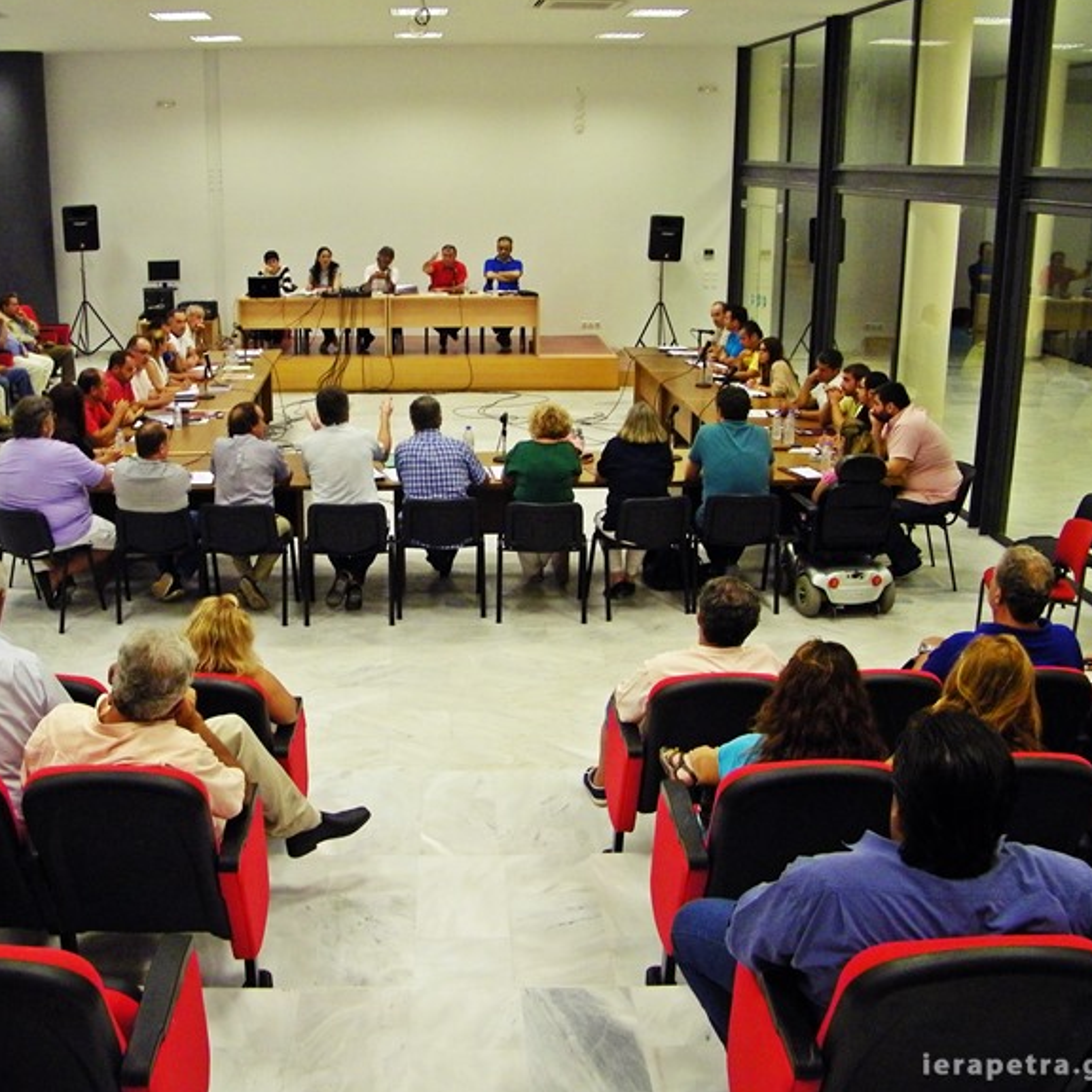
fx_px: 1213
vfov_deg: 48.4
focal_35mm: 34
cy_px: 538
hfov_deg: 48.2
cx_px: 446
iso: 250
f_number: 3.5
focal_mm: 5
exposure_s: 1/30
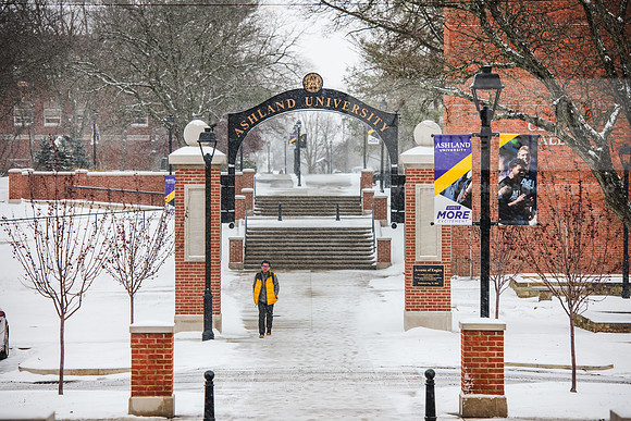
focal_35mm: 135
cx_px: 316
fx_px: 2367
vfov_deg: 10.2
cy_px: 210
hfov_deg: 15.2
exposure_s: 1/160
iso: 320
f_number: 5
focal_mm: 135
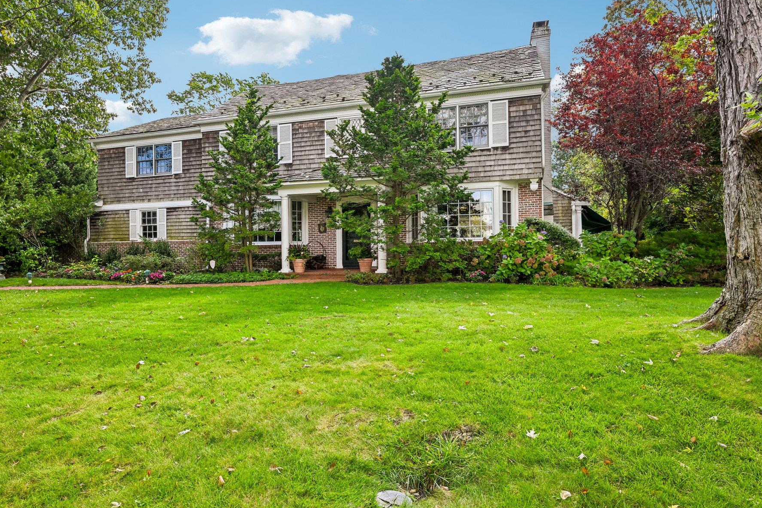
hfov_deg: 78.4
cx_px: 351
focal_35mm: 22
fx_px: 466
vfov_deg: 57.2
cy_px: 247
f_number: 9
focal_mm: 19
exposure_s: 1/100
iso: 200
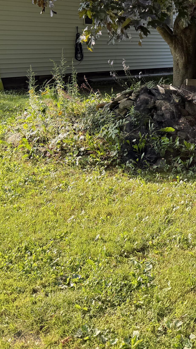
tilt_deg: -13.2
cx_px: 265
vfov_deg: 42.6
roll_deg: -3.0
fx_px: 444
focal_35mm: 48
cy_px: 136
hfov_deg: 22.0
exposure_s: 1/504
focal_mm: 6.76
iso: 80
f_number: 1.78
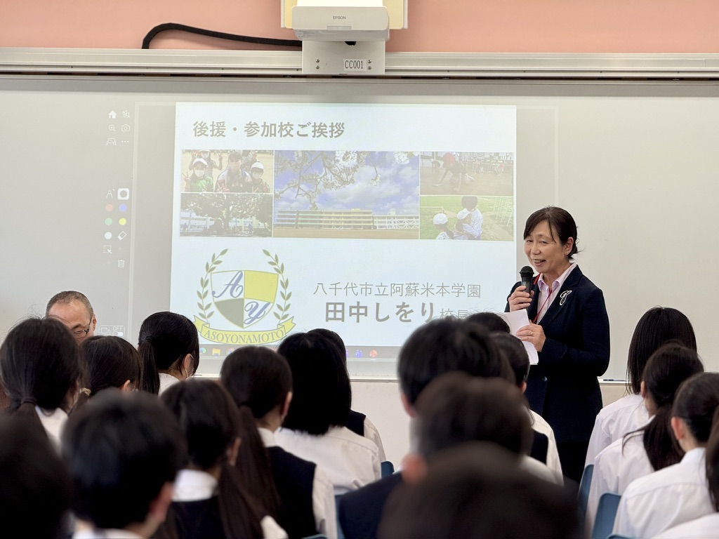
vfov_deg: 12.3
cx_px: 360
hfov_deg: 16.4
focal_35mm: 120
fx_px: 2492
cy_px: 270
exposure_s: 1/99
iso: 50
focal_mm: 15.66
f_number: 2.8
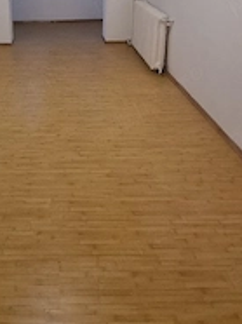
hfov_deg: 46.9
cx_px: 47
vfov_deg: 49.9
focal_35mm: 28
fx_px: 262
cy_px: -9
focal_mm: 2.2
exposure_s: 1/50
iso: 320
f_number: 2.2
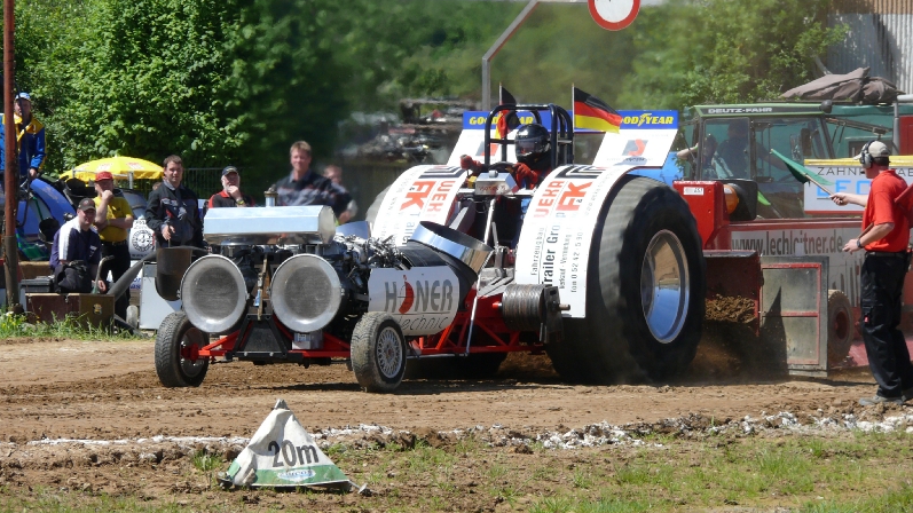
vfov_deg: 4.3
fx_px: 6802
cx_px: 457
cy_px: 190
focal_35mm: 281
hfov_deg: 7.7
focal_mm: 54.3
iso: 100
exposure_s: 1/400
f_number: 5.6
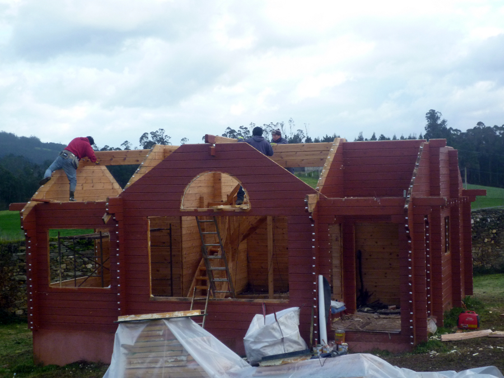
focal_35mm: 64
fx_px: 932
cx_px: 252
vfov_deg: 22.9
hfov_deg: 30.3
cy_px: 189
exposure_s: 1/200
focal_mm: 11.3
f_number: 4.9
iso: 200
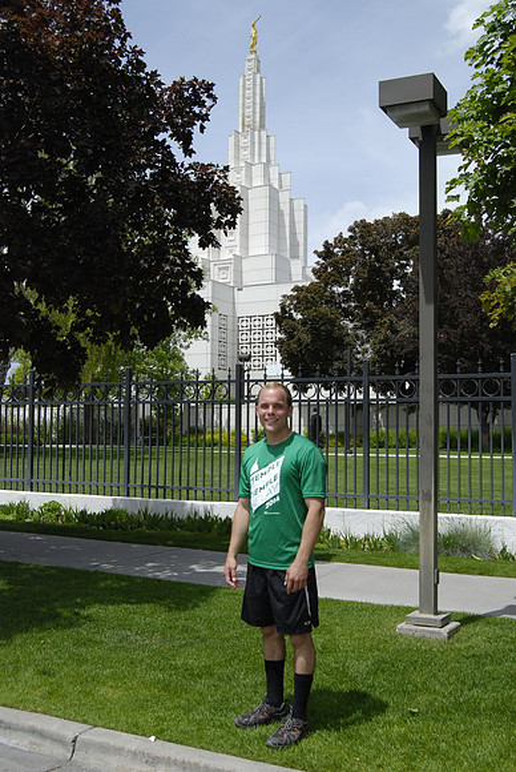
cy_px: 386
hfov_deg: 34.3
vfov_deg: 49.5
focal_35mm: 39
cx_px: 258
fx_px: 836
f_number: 10
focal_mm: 26
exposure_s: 1/800
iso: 400
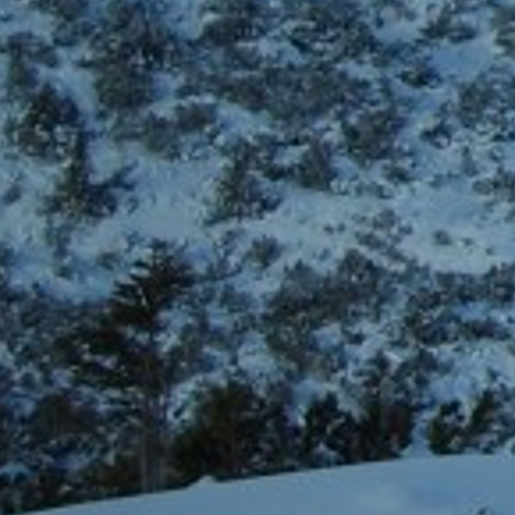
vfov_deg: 10.1
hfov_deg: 9.0
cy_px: -64
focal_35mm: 171
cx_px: 1346
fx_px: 2878
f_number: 7.1
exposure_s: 1/180
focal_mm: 5.8
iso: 50
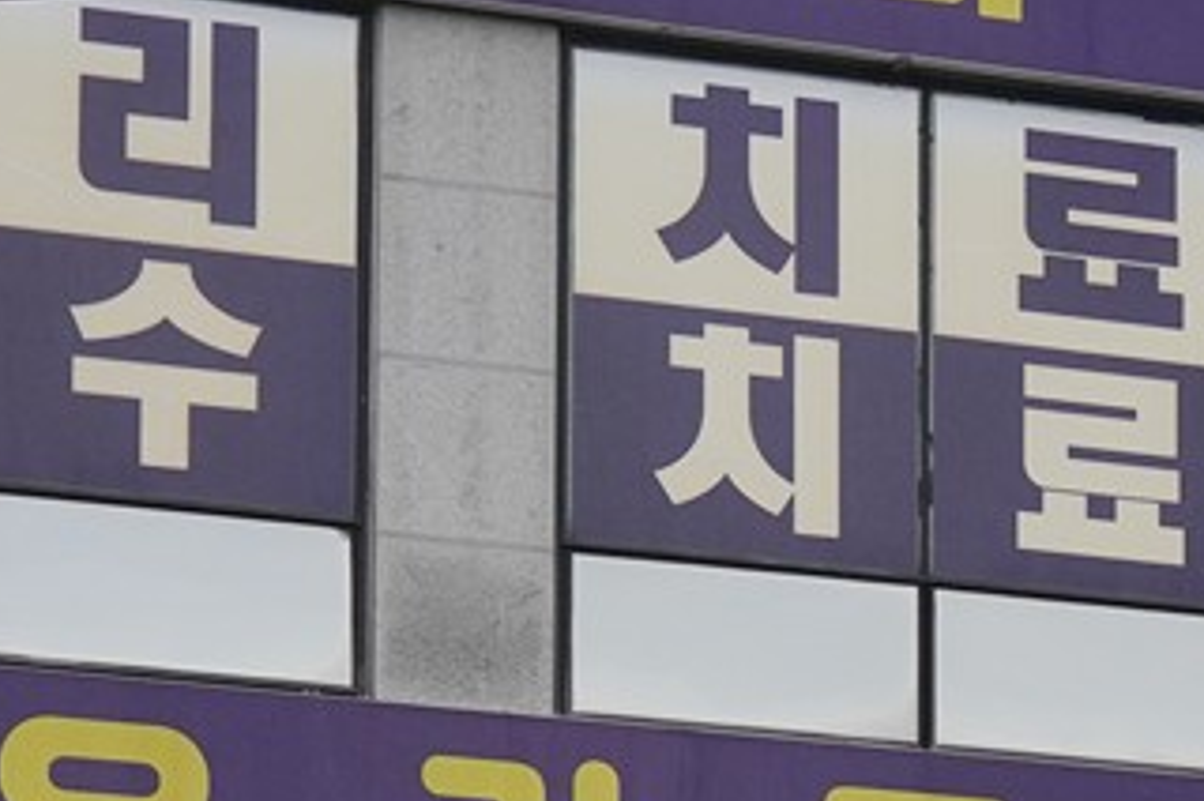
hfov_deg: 9.3
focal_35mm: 219
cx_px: 1354
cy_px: 1388
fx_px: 7320
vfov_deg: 6.2
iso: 800
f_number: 10
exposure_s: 1/100
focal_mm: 35
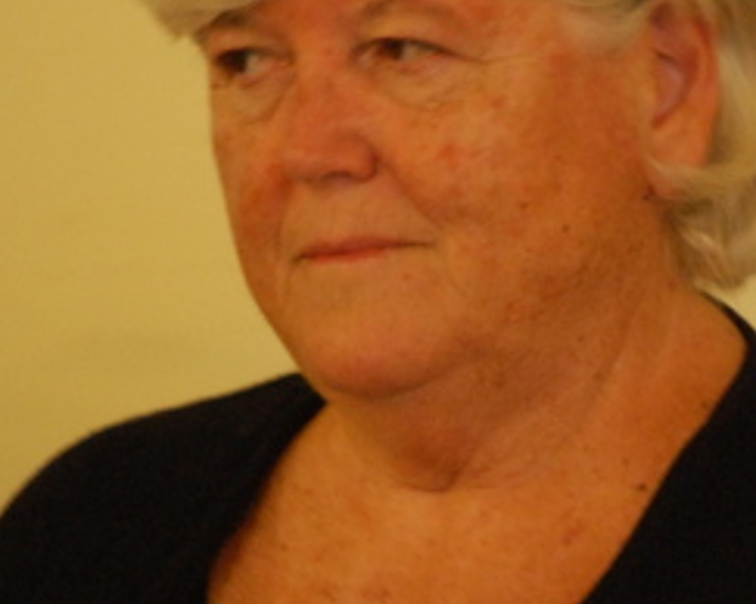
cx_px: 448
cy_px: 224
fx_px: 16231
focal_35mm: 726
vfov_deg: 2.1
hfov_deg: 2.7
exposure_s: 1/13
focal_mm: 200
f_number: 5.6
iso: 1600
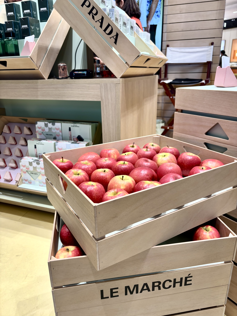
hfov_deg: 53.1
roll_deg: +1.0
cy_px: 158
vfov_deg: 67.3
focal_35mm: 26
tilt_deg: -19.6
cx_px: 118
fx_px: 237
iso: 40
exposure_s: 1/67
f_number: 1.6
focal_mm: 5.96
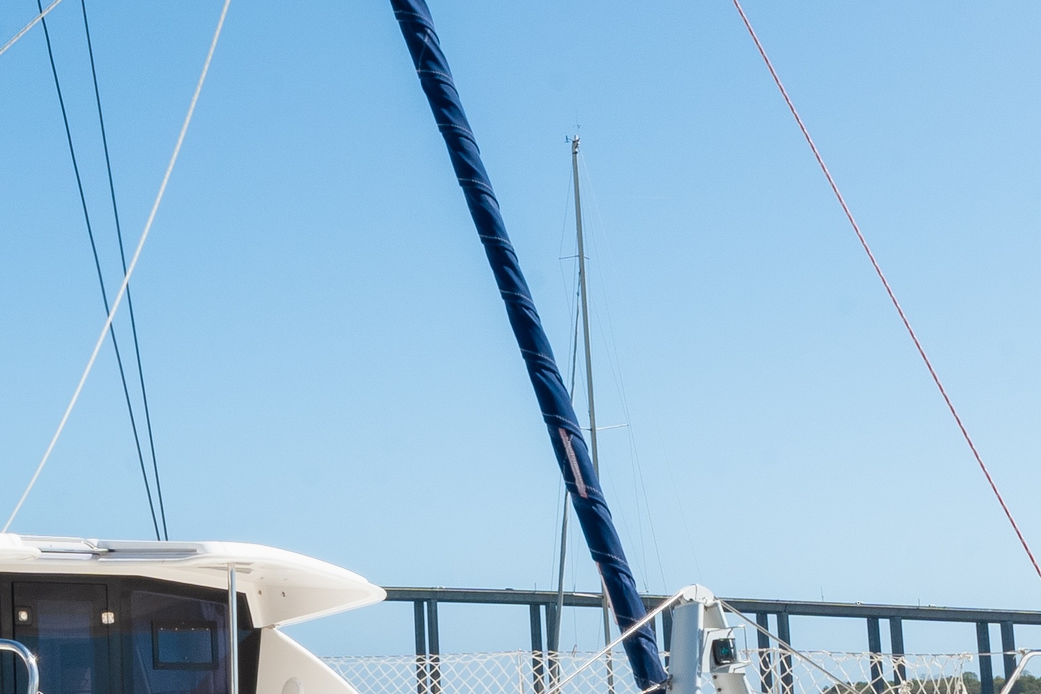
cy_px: 287
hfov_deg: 27.8
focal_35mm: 70
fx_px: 2024
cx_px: 111
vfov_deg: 19.4
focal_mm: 16
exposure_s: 1/160
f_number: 18
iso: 200
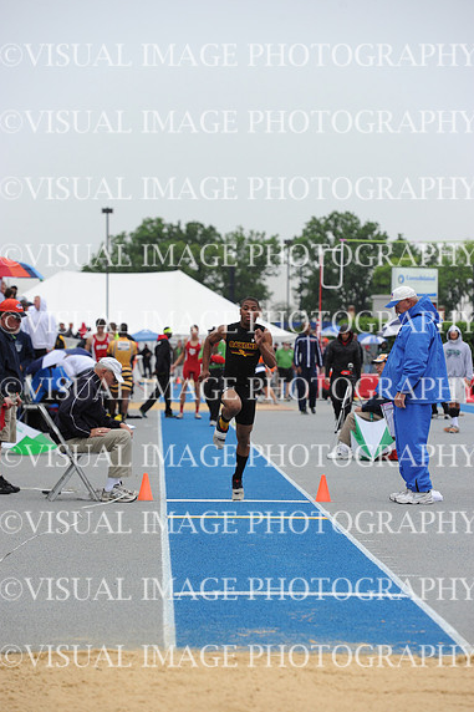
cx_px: 239
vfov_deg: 14.0
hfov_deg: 9.3
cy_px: 355
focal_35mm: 147
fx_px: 2905
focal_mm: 145
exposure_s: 1/2000
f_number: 5
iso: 1600
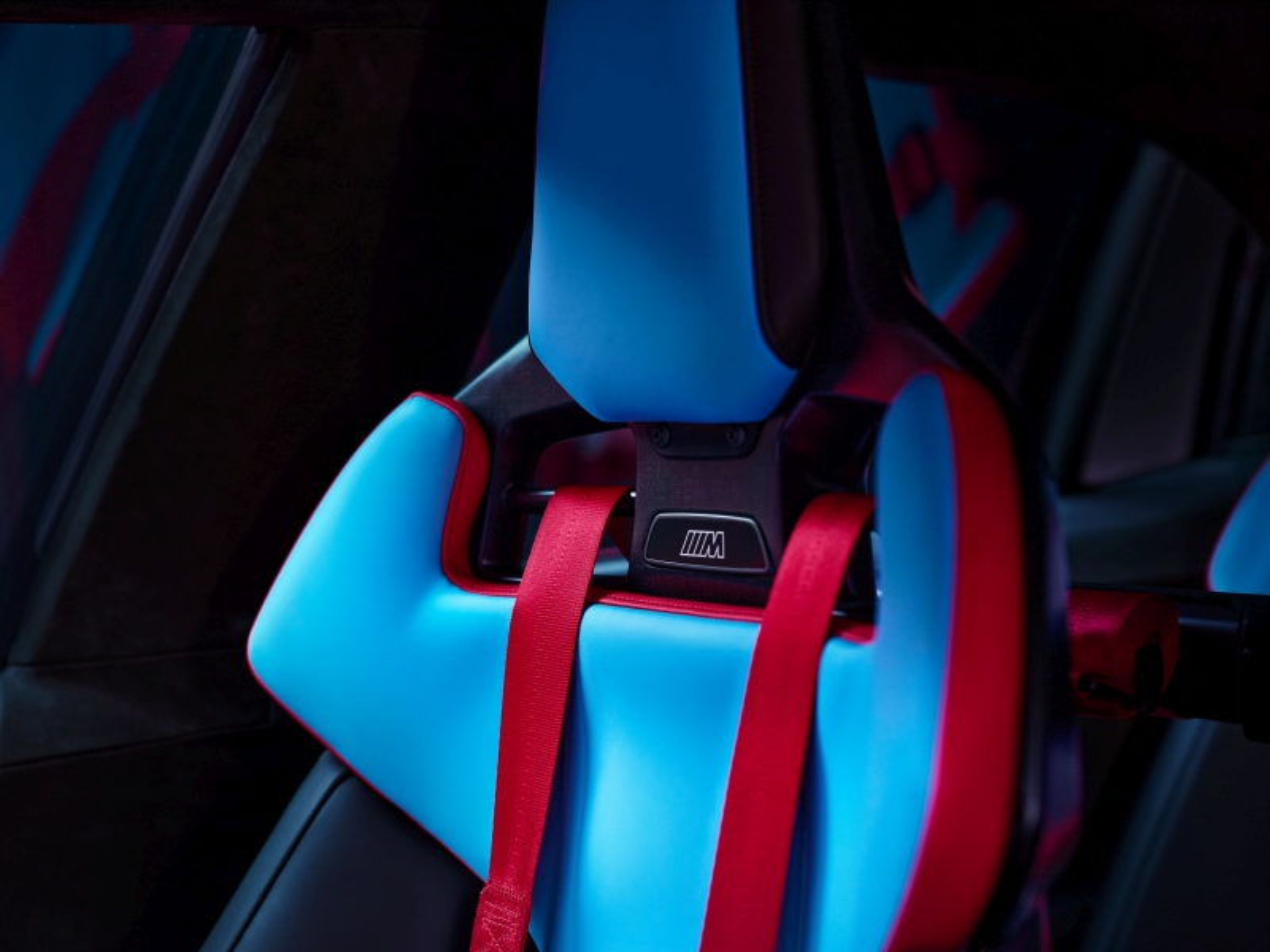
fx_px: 1614
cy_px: 476
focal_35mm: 44
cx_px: 635
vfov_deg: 32.9
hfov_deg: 42.9
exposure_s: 1/80
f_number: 3.6
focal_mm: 55
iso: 2500
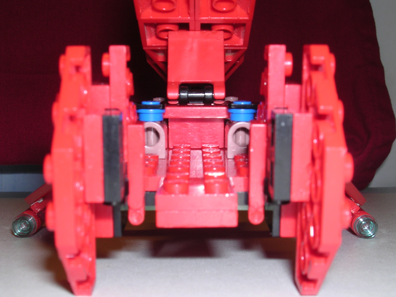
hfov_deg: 36.2
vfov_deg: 27.5
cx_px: 198
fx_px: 606
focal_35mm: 53
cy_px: 148
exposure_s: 1/60.1
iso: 100
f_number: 6.4
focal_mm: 8
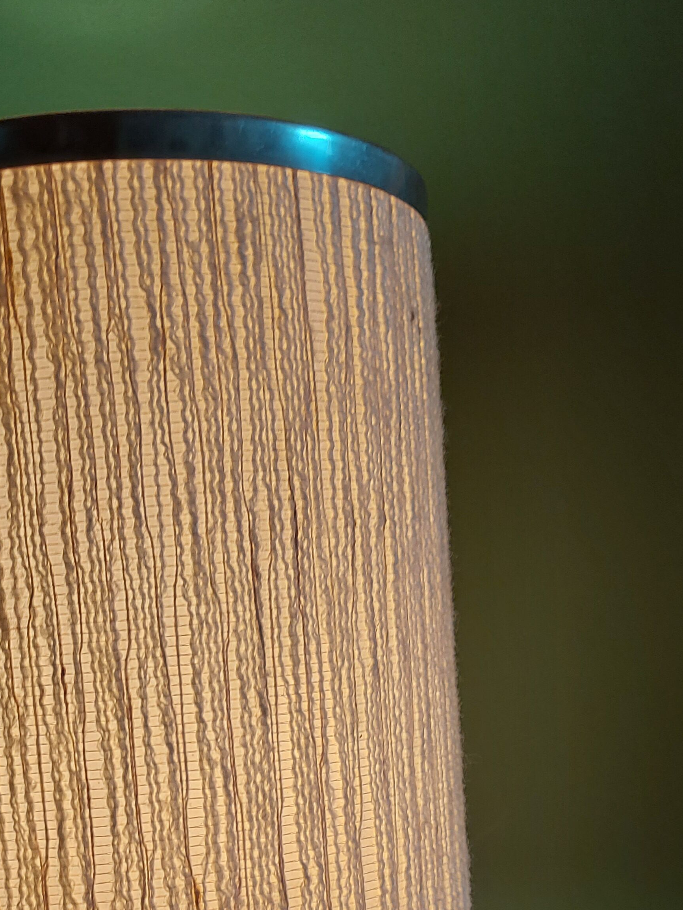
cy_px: 837
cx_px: 230
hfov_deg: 30.1
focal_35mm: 48
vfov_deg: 36.9
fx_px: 1263
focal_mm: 5.23
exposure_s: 1/50
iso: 32
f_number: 1.8
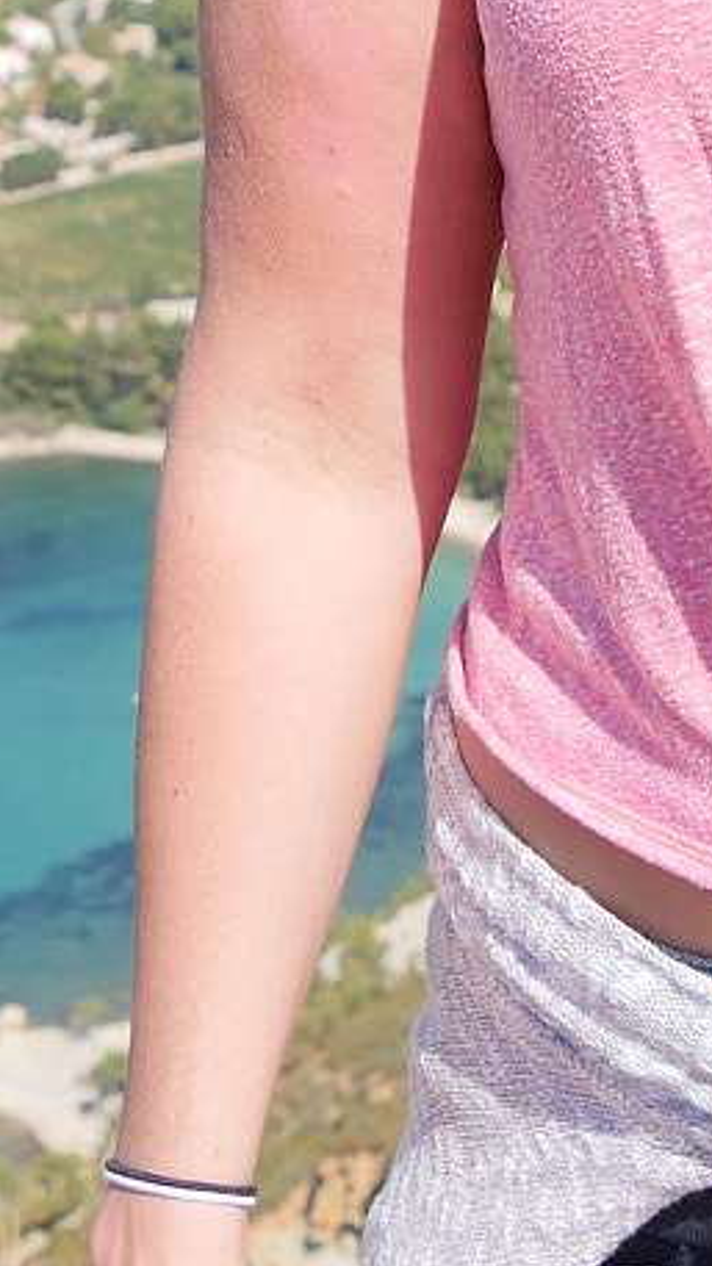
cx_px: -3
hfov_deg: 8.3
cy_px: -172
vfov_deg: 14.4
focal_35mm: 145
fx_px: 4868
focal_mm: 19
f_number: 5
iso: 200
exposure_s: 1/640
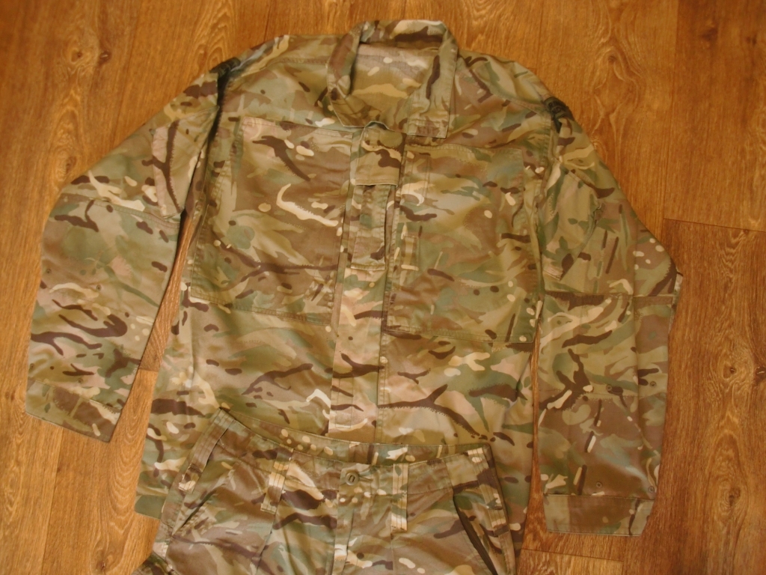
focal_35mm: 36
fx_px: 797
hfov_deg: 51.4
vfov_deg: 39.7
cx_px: 383
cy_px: 288
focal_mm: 6.3
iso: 200
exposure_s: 1/8
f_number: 2.8
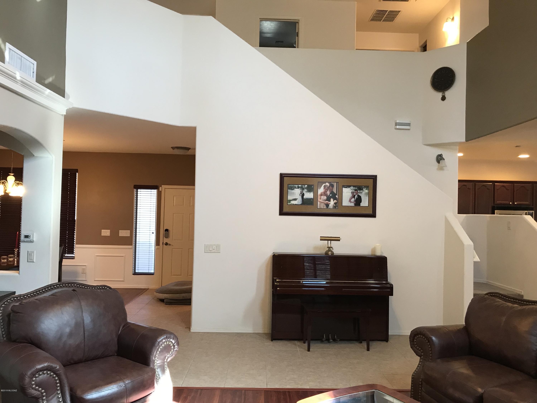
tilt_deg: +1.4
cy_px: 202
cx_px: 268
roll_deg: -1.0
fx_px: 434
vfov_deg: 49.7
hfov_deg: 63.4
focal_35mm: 28
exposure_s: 1/15
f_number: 1.8
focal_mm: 3.99
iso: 40
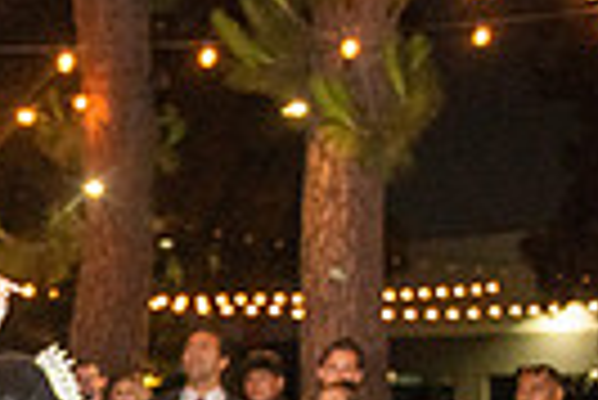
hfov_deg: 15.7
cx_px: -346
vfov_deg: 11.3
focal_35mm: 118
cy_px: 533
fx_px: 1962
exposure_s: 1/125
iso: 1250
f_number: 2.8
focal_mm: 27
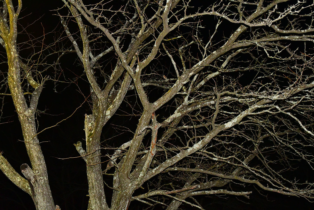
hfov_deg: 30.1
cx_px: 157
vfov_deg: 20.3
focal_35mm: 67
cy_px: 105
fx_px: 585
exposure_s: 1/100
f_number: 11
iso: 6400
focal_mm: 45
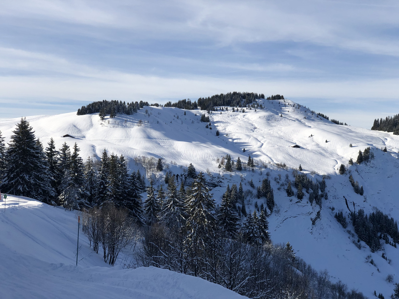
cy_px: 150
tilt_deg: -0.5
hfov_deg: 36.8
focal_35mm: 52
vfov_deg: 28.0
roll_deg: -4.2
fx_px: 599
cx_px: 200
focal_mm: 6
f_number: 2.4
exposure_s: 1/1799
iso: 16
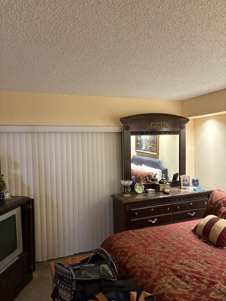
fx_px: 226
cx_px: 113
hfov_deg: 53.1
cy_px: 150
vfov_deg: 67.3
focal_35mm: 26
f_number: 1.6
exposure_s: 1/40
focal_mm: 5.96
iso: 400
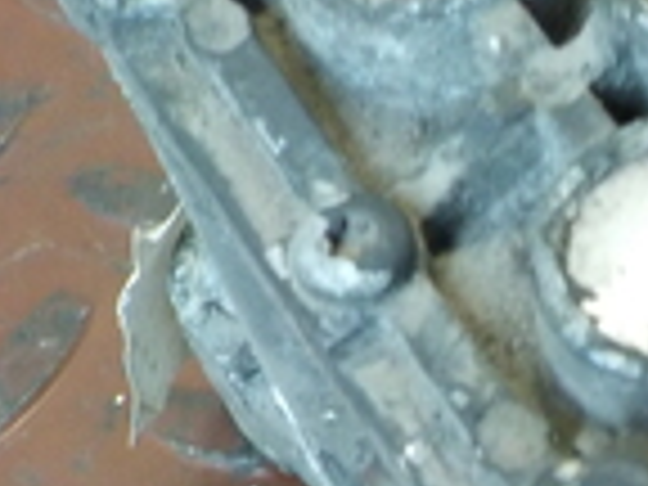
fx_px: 2490
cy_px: 382
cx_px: 778
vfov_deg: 11.1
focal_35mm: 133
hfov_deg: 14.4
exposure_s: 1/30
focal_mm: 4.1
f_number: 3.3
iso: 280
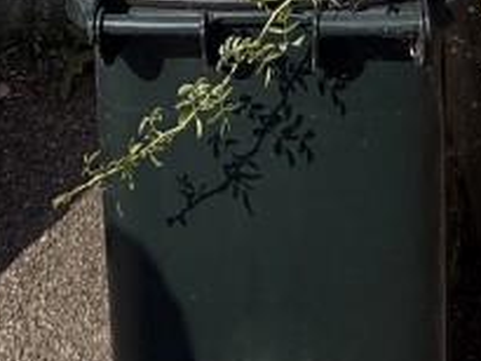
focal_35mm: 70
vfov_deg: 14.3
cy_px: -504
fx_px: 973
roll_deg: +0.6
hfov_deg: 27.6
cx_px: 307
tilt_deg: +3.6
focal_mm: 2.22
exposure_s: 1/3125
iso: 50
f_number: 2.2
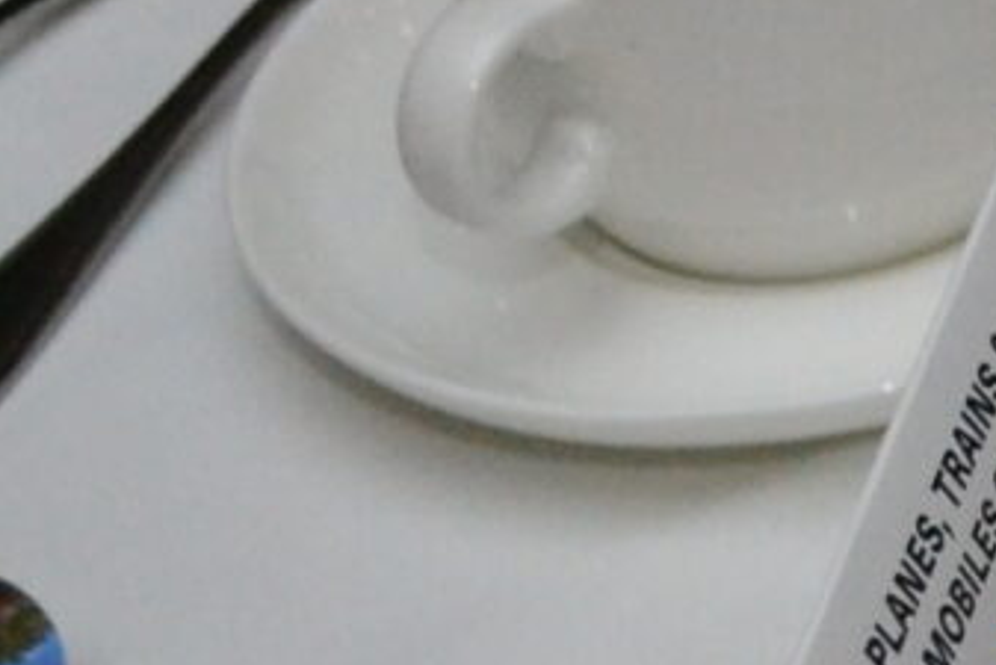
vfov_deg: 4.6
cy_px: -566
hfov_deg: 6.0
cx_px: 3780
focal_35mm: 296
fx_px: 8192
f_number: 6.3
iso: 1600
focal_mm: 26
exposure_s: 1/125
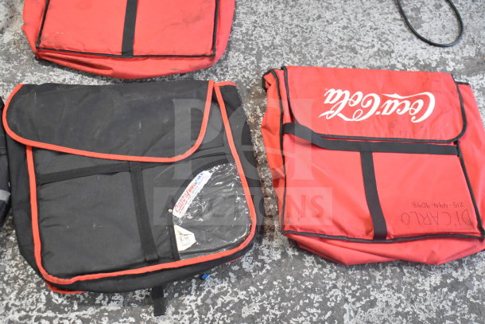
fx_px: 606
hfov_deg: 43.6
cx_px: 242
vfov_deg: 29.9
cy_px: 162
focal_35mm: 45
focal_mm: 30
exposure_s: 1/160
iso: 2200
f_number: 4.2
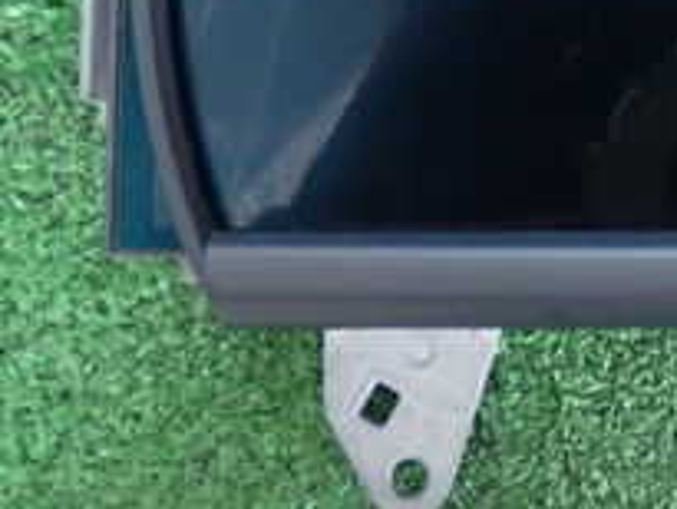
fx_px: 2348
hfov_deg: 15.4
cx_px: 938
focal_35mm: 120
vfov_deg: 12.1
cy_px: -93
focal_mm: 7.31
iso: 800
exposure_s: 1/40
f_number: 2.8
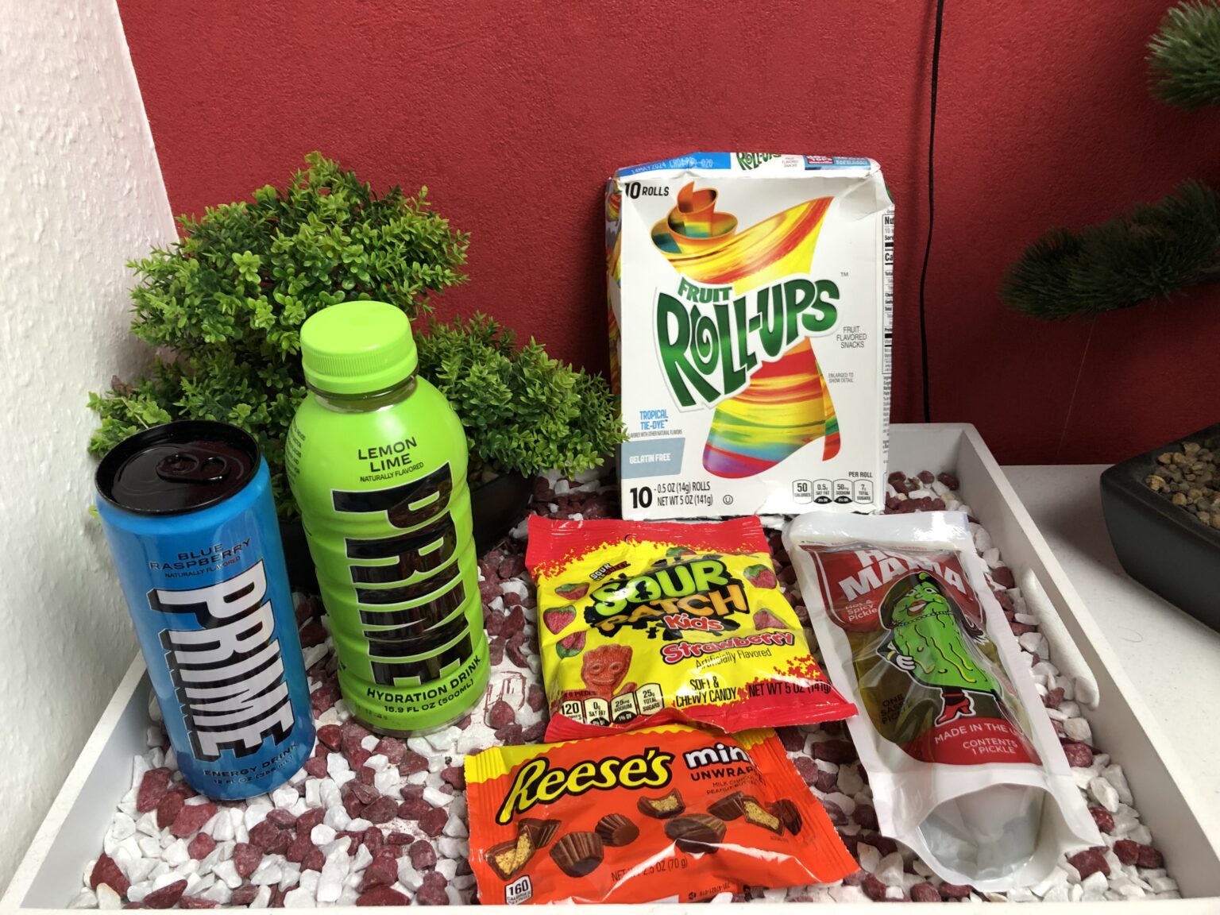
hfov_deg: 63.4
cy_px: 458
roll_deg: +0.7
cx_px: 610
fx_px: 987
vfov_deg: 49.7
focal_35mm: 28
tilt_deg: -33.2
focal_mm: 3.99
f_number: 1.8
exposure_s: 1/17
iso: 50
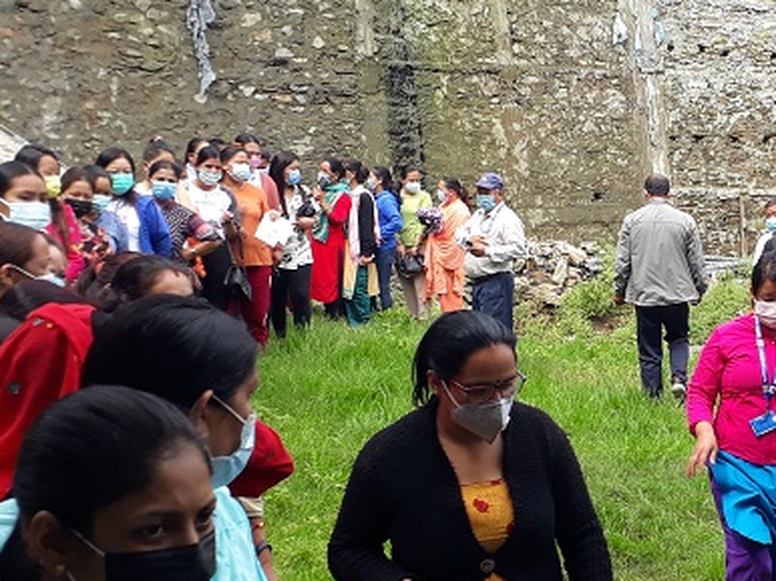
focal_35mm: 63
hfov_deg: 29.4
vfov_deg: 23.3
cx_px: 706
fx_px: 1411
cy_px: 319
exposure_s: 1/373
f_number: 1.9
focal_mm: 3.6
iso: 40
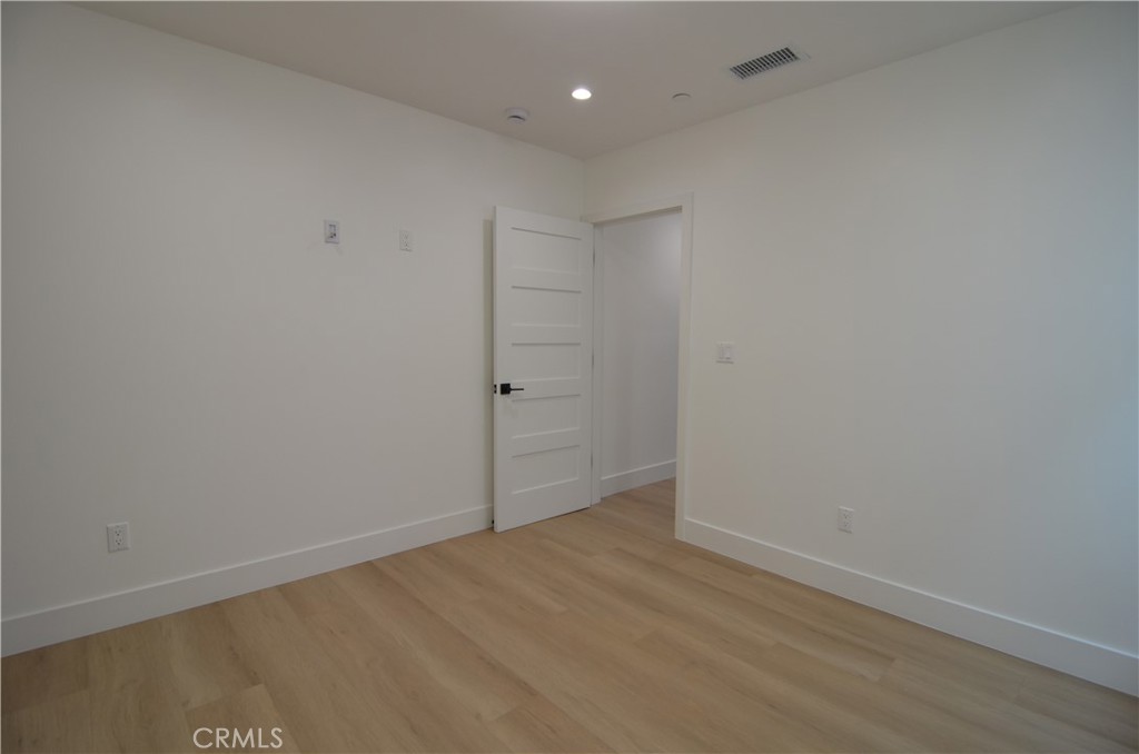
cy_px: 377
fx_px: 521
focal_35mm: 16
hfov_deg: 95.1
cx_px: 570
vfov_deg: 71.8
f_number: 5
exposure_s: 1/100
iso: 400
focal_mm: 11
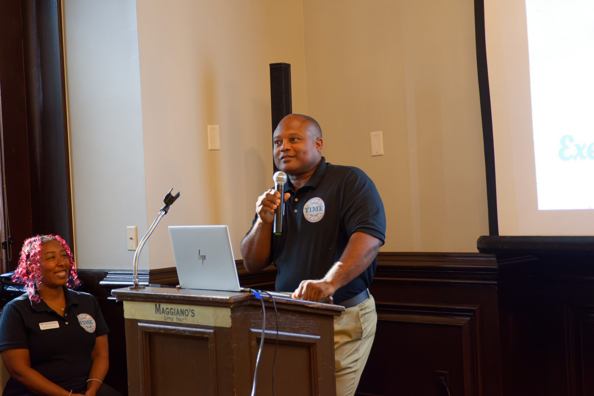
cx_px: 297
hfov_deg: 31.9
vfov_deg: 21.6
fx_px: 1039
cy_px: 198
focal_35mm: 63
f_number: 4.5
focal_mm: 42
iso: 2200
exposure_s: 1/50
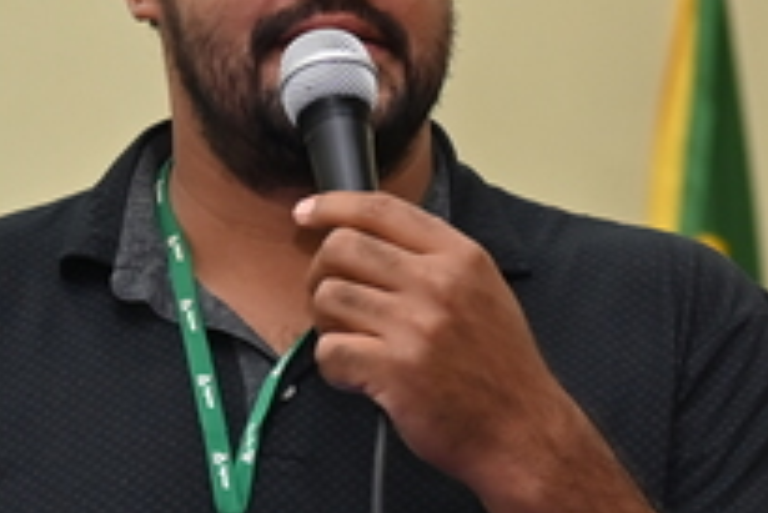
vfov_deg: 4.5
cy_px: 579
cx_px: 229
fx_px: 6554
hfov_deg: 6.7
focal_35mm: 307
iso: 1250
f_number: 4
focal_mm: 70
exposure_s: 1/125
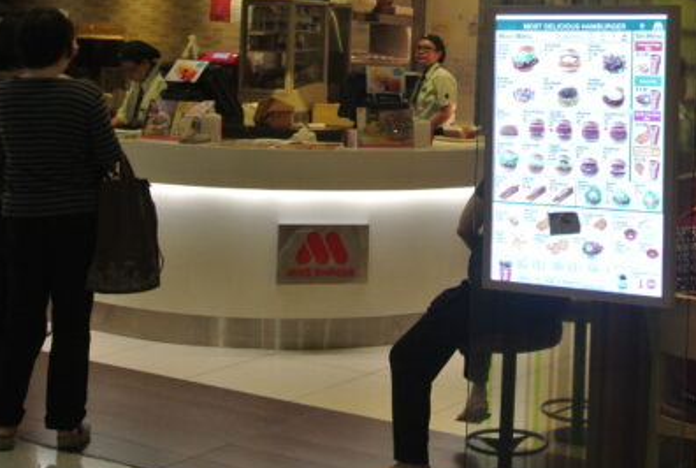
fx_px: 1279
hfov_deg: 29.5
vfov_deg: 20.3
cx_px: 591
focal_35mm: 66
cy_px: 40
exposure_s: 1/60
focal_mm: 12.7
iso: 320
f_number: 3.8
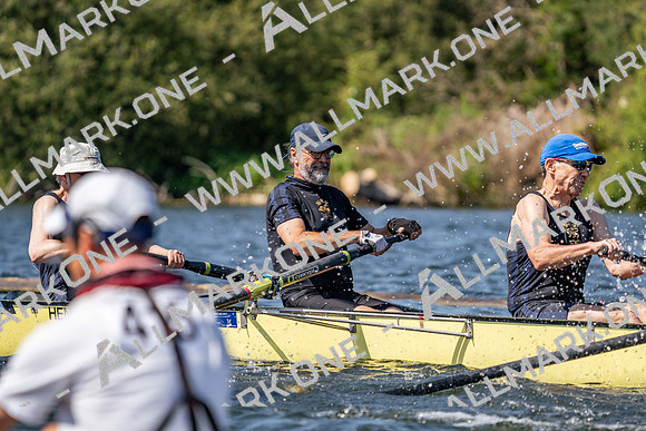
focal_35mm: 335
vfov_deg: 4.1
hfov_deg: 6.2
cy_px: 216
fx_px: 6013
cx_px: 323
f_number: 6.3
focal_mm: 335
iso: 250
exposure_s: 1/2000
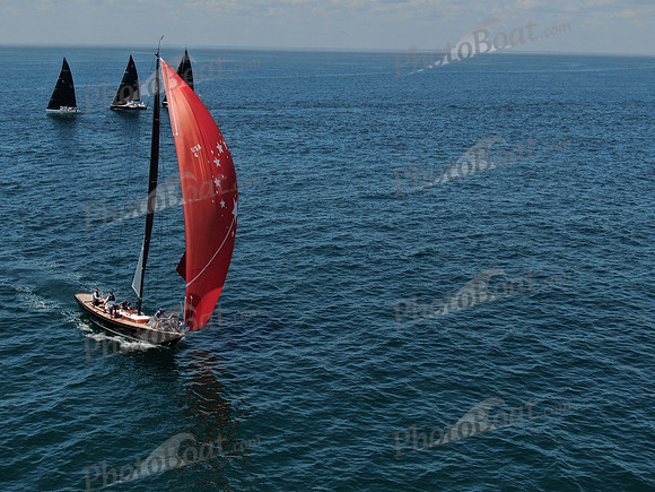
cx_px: 328
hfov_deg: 39.7
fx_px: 908
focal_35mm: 48
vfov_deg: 30.3
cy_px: 246
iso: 100
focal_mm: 8.6
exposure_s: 1/1250
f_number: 3.8
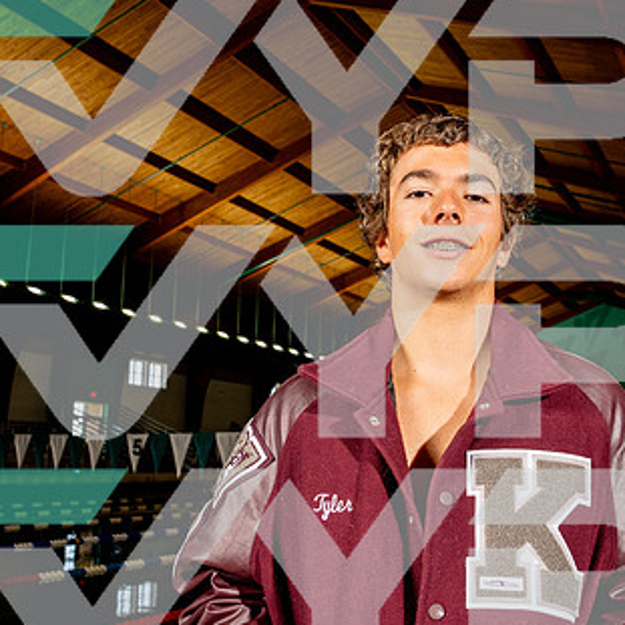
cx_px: 436
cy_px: 333
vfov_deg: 43.8
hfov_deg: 43.0
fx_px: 776
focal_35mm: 38
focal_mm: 24
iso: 400
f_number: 7.1
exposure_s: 1/125
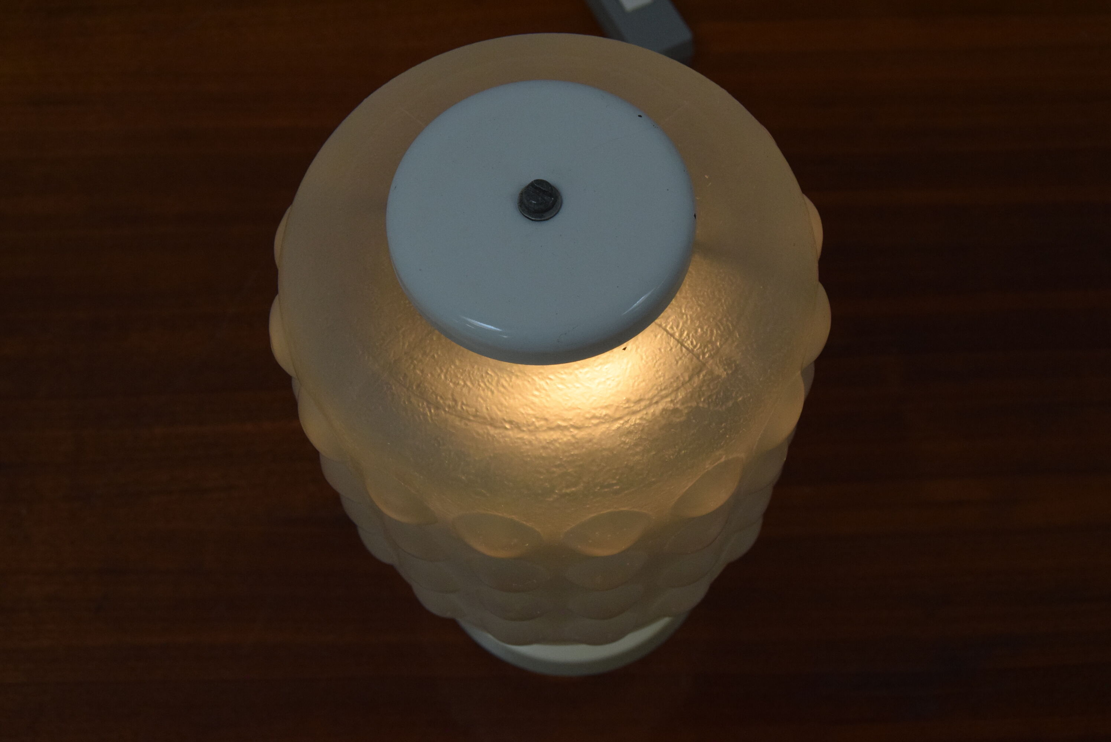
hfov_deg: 42.3
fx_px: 1436
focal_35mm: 46
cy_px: 371
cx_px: 556
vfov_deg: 29.0
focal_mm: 31
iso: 1600
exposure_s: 1/400
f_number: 10
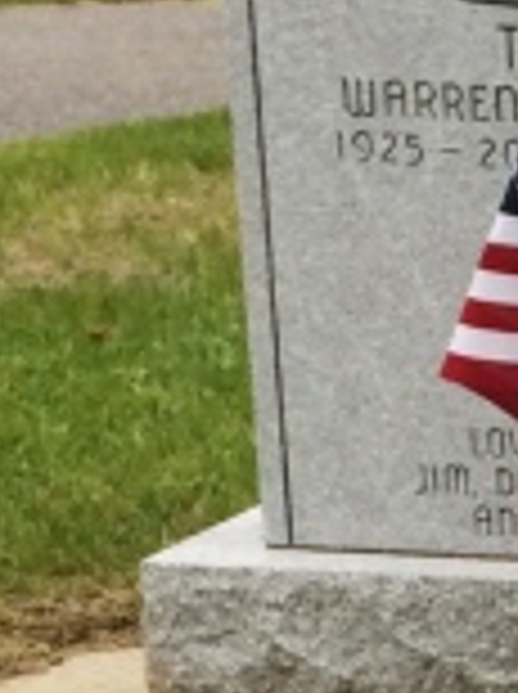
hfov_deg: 6.5
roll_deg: +1.7
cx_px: 1698
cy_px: 1089
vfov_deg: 9.5
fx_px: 4022
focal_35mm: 201
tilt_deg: -19.6
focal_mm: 4.15
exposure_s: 1/1642
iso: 32
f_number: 2.2
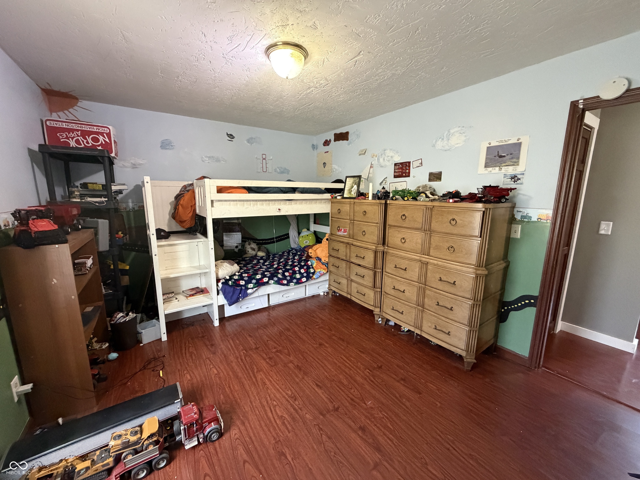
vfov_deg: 85.7
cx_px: 320
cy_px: 240
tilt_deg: -9.6
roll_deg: -0.6
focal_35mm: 14
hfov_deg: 102.1
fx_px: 259
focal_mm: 2.22
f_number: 2.2
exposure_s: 1/60
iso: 800
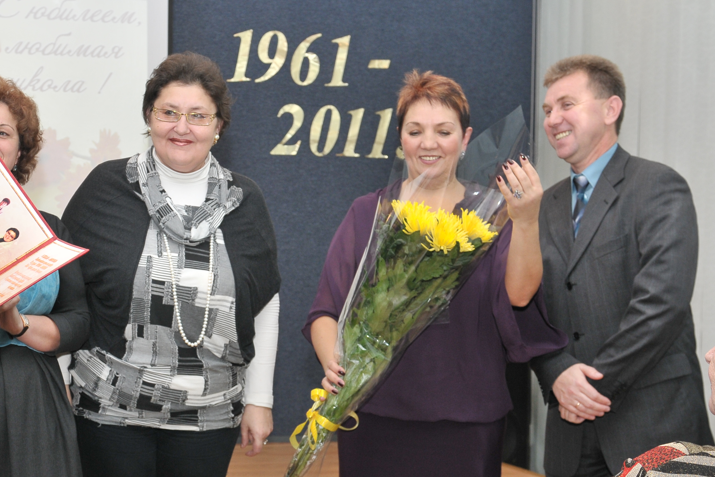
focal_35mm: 73
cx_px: 200
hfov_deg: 27.5
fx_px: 1446
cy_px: 309
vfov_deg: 18.7
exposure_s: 1/125
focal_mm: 29
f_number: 4.5
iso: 320
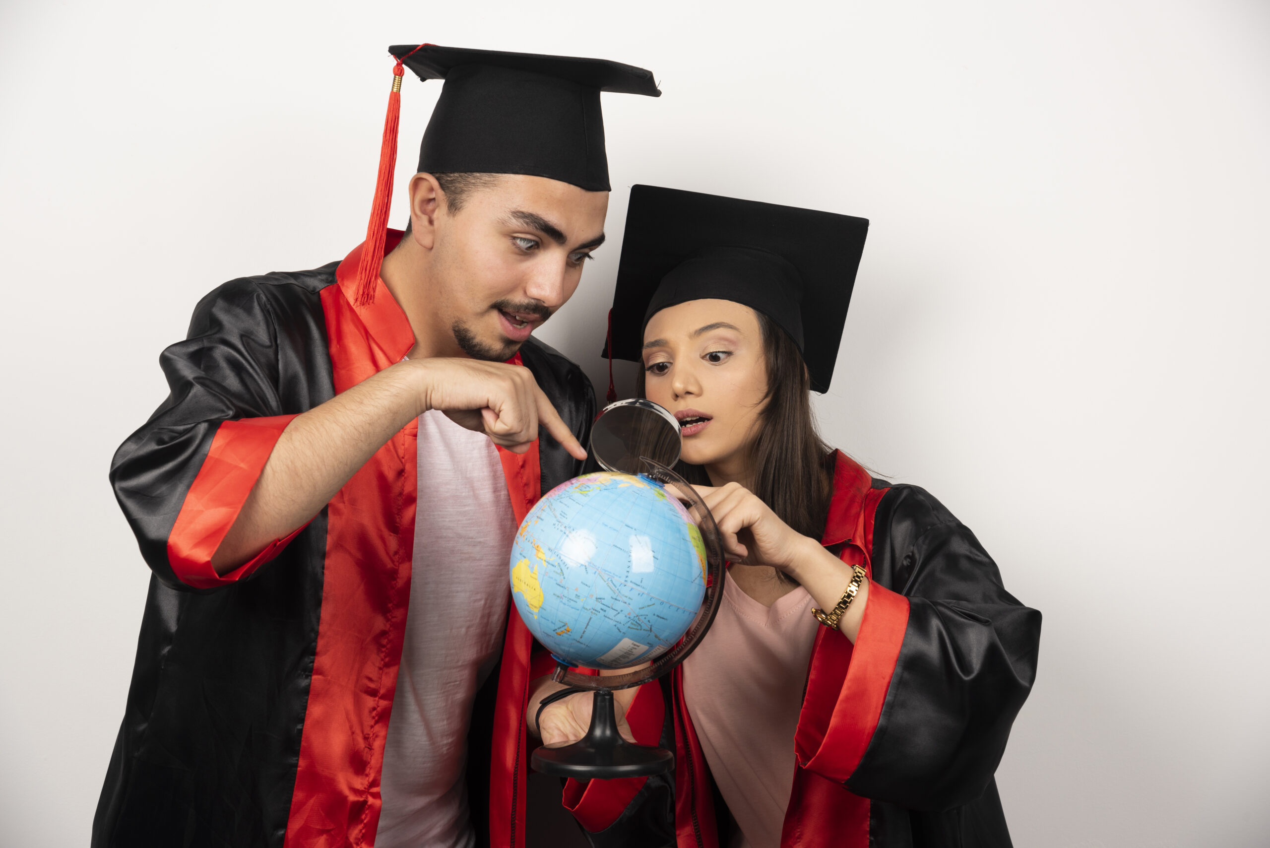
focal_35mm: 78
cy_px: 424
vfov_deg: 17.5
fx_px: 2753
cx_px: 635
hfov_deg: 26.0
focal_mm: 78
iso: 125
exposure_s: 1/100
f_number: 8
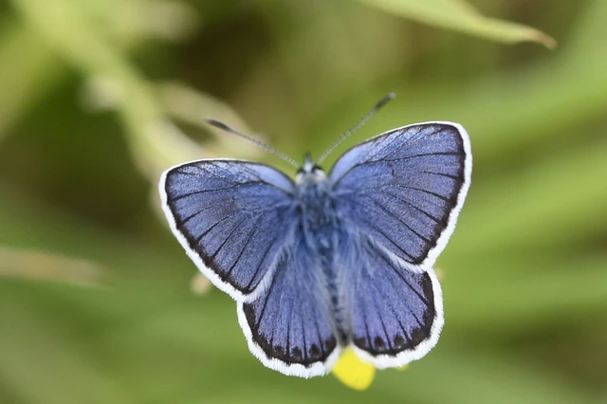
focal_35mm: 157
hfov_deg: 13.1
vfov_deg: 8.7
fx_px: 2646
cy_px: 202
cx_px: 304
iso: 400
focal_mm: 105
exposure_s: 1/500
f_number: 4.5
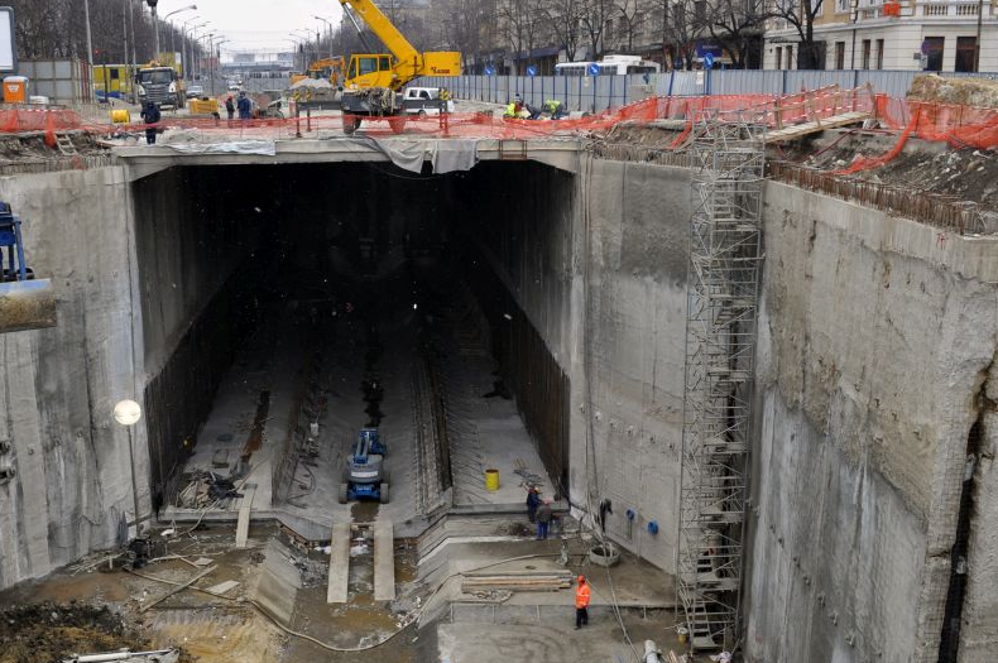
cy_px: 391
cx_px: 430
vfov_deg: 32.5
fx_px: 1135
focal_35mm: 41
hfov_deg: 47.3
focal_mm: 18
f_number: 6.3
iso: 200
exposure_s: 1/160
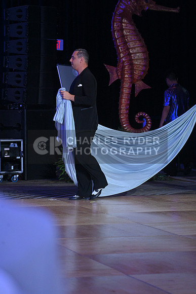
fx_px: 1224
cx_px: 98
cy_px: 147
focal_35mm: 150
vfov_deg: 13.7
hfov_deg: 9.2
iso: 4000
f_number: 5.6
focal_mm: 150
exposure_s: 1/400
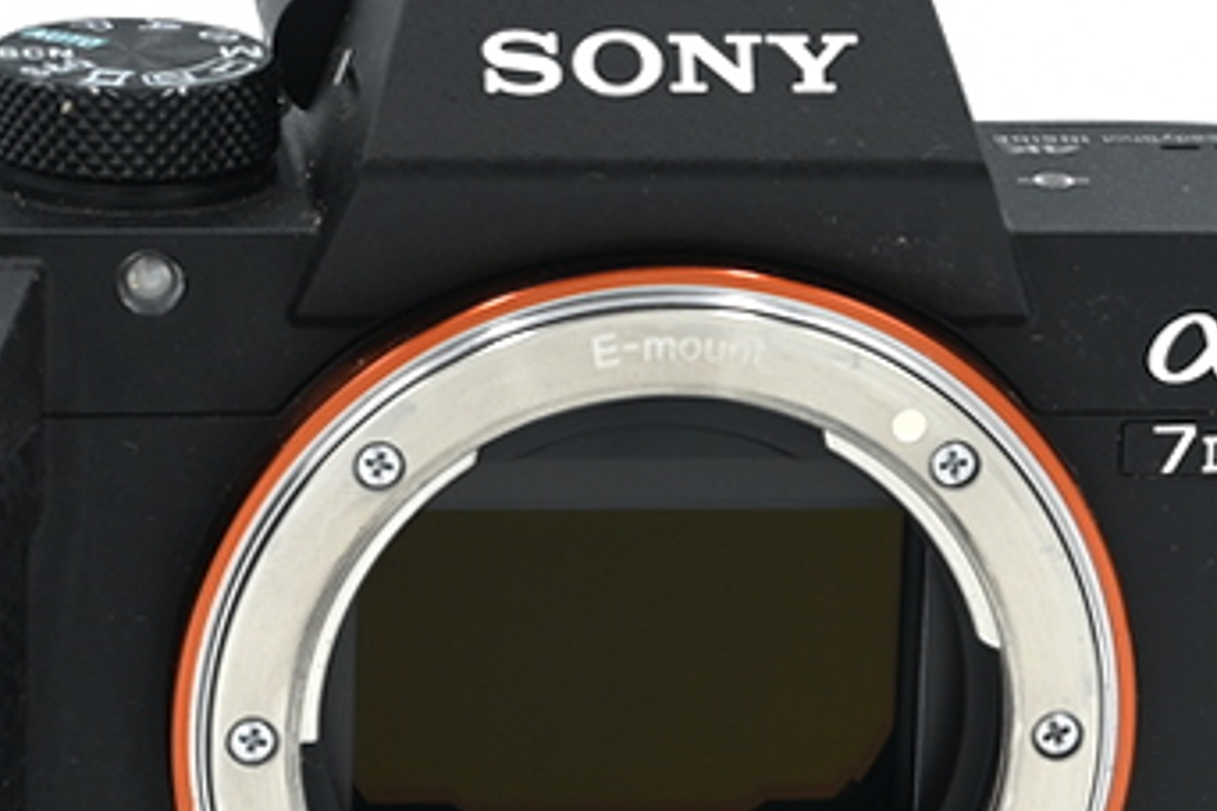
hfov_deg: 11.7
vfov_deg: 7.8
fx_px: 5958
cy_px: 590
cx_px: 450
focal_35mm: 176
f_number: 10
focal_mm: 47
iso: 200
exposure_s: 1/80
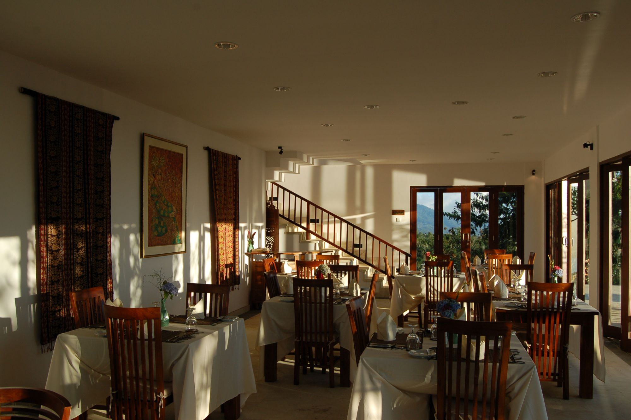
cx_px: 316
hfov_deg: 62.0
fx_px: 525
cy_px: 210
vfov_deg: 43.5
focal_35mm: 30
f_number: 7.1
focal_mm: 20
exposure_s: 1/200
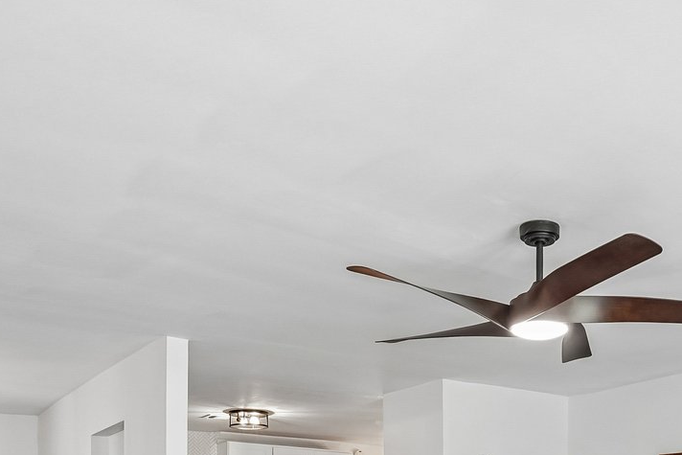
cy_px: 540
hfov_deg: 40.8
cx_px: 477
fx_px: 899
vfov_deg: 25.6
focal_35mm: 47
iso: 800
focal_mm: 16.5
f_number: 8
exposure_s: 1/30
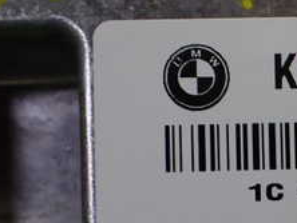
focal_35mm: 81
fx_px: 696
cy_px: 214
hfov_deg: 22.1
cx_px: 365
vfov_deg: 17.9
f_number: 2.3
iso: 160
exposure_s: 1/125
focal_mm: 5.4
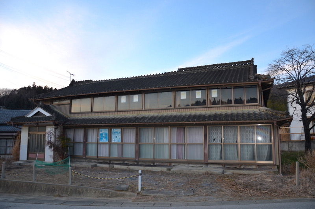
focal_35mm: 27
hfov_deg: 67.5
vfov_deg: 47.7
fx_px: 236
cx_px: 158
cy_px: 104
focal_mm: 18
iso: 200
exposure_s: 1/160
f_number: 3.5
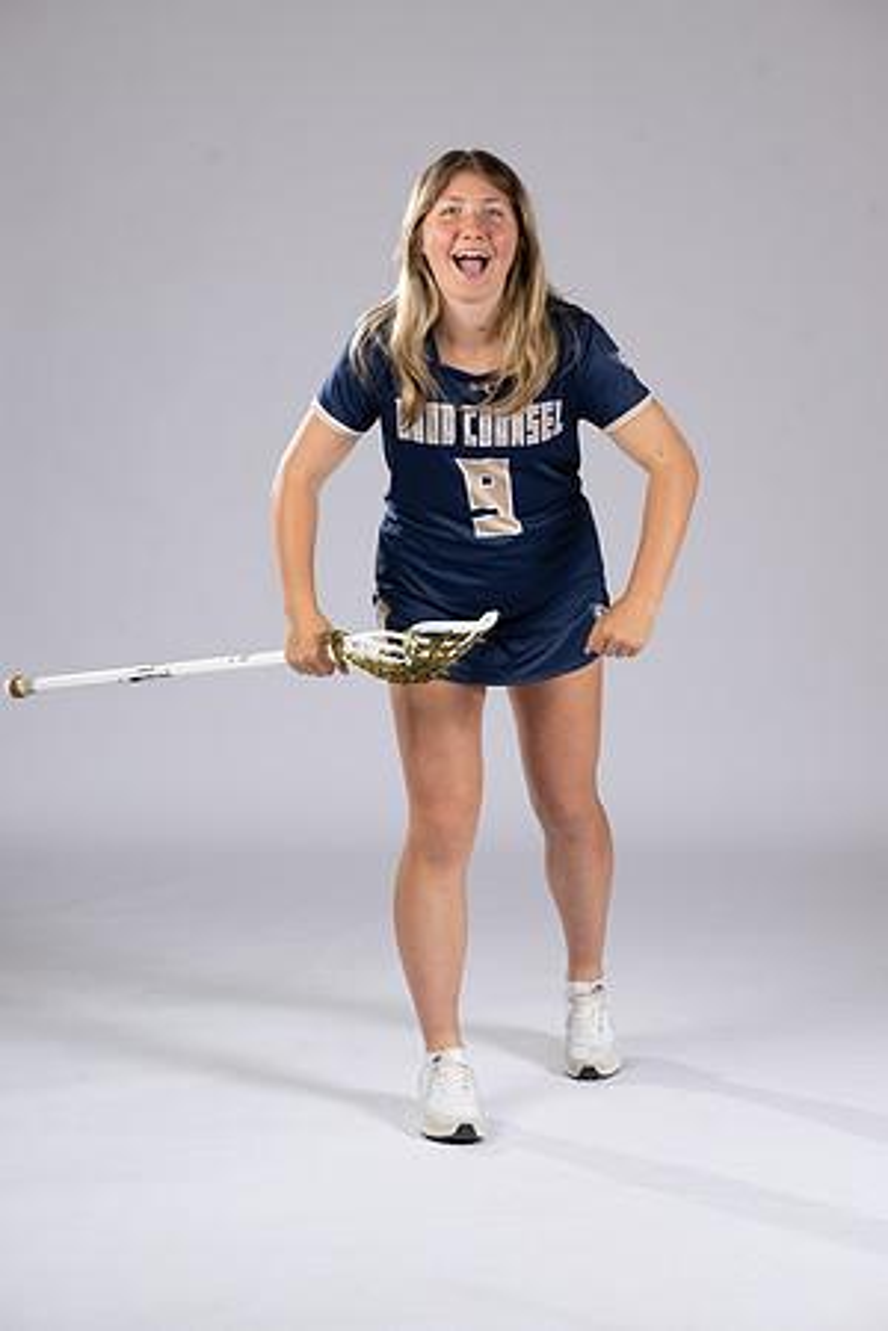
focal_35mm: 96
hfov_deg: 14.3
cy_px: 666
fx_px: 3552
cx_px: 444
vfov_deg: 21.2
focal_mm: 96
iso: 250
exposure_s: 1/200
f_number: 6.3
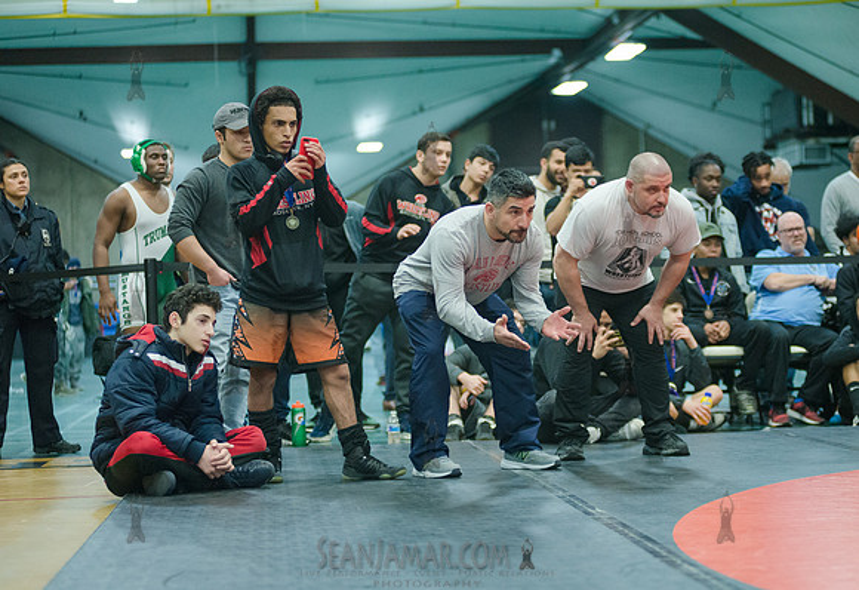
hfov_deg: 23.0
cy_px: 317
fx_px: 2111
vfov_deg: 15.9
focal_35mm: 88
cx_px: 475
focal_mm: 80
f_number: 2.8
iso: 4000
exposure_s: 1/250
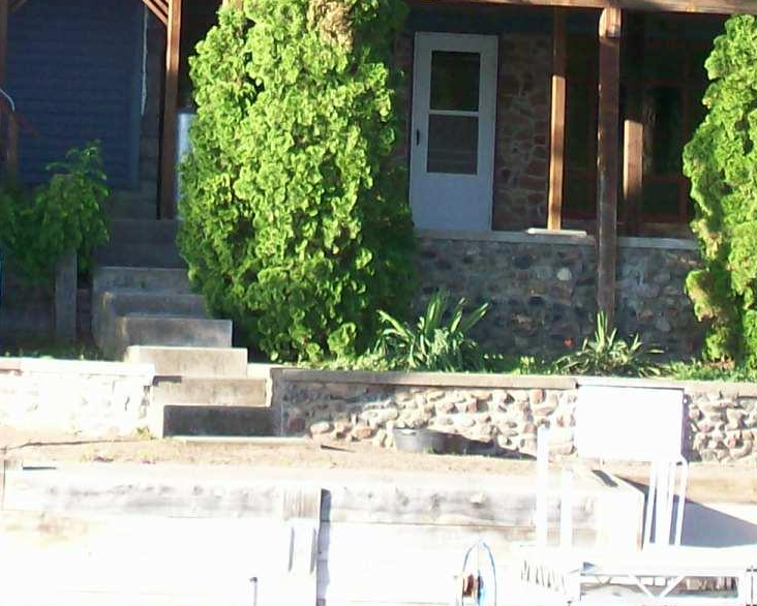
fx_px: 4818
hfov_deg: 8.9
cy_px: -209
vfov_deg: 7.1
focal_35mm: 215
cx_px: 82
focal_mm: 11.6
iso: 80
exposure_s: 1/167
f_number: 3.8
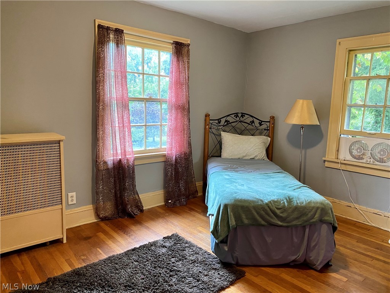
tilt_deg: -9.4
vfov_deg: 53.1
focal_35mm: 26
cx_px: 195
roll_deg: -1.8
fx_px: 293
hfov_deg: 67.3
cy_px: 146
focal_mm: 4.25
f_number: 1.8
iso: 250
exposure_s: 1/60
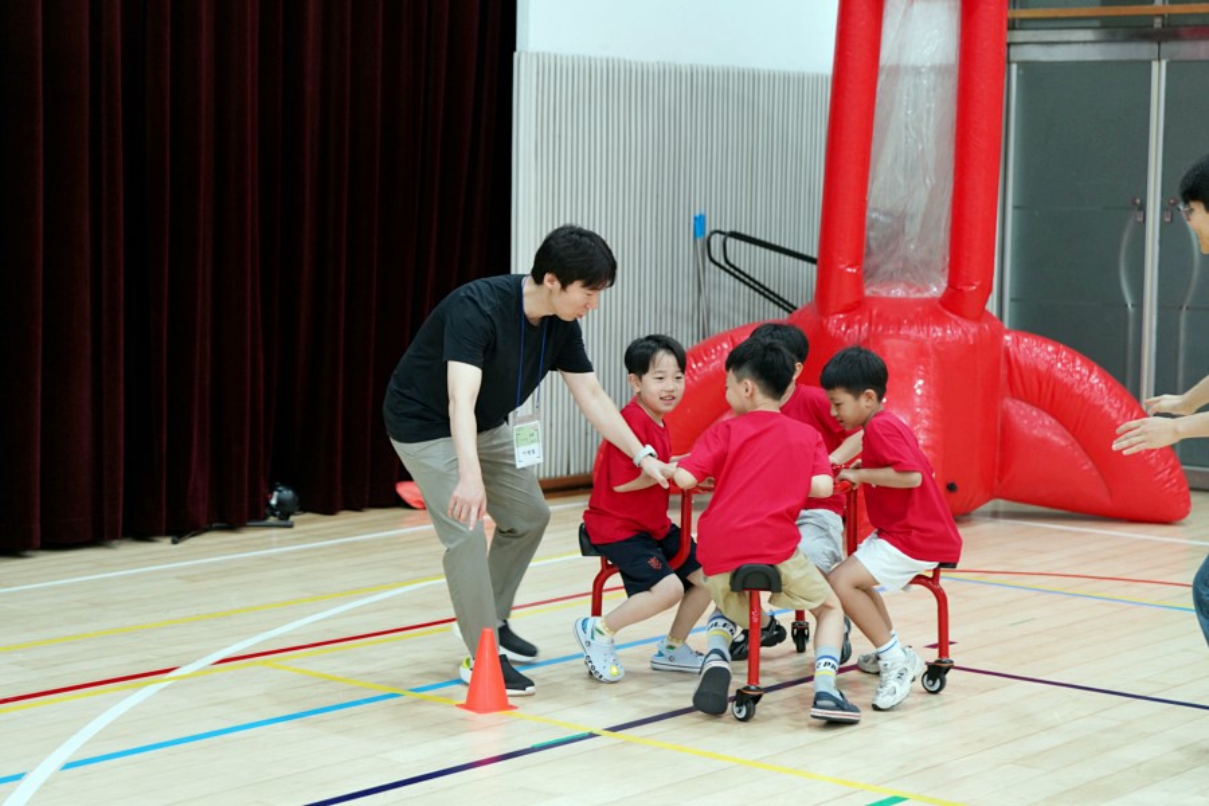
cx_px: 604
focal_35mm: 70
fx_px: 2351
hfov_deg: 28.8
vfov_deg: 19.5
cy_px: 403
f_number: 3.2
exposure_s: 1/160
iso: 1600
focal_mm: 70
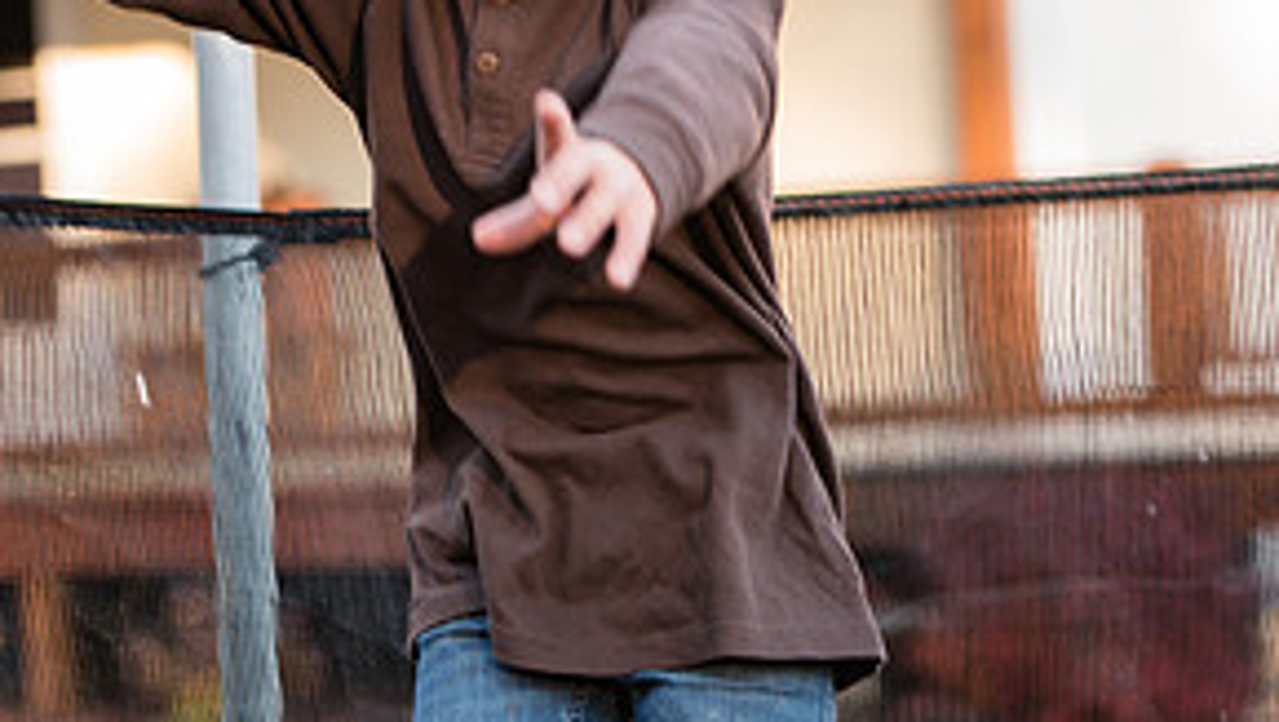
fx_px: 5565
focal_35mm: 164
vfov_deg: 7.4
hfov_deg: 13.1
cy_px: 357
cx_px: 615
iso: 500
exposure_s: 1/250
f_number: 3.5
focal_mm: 78
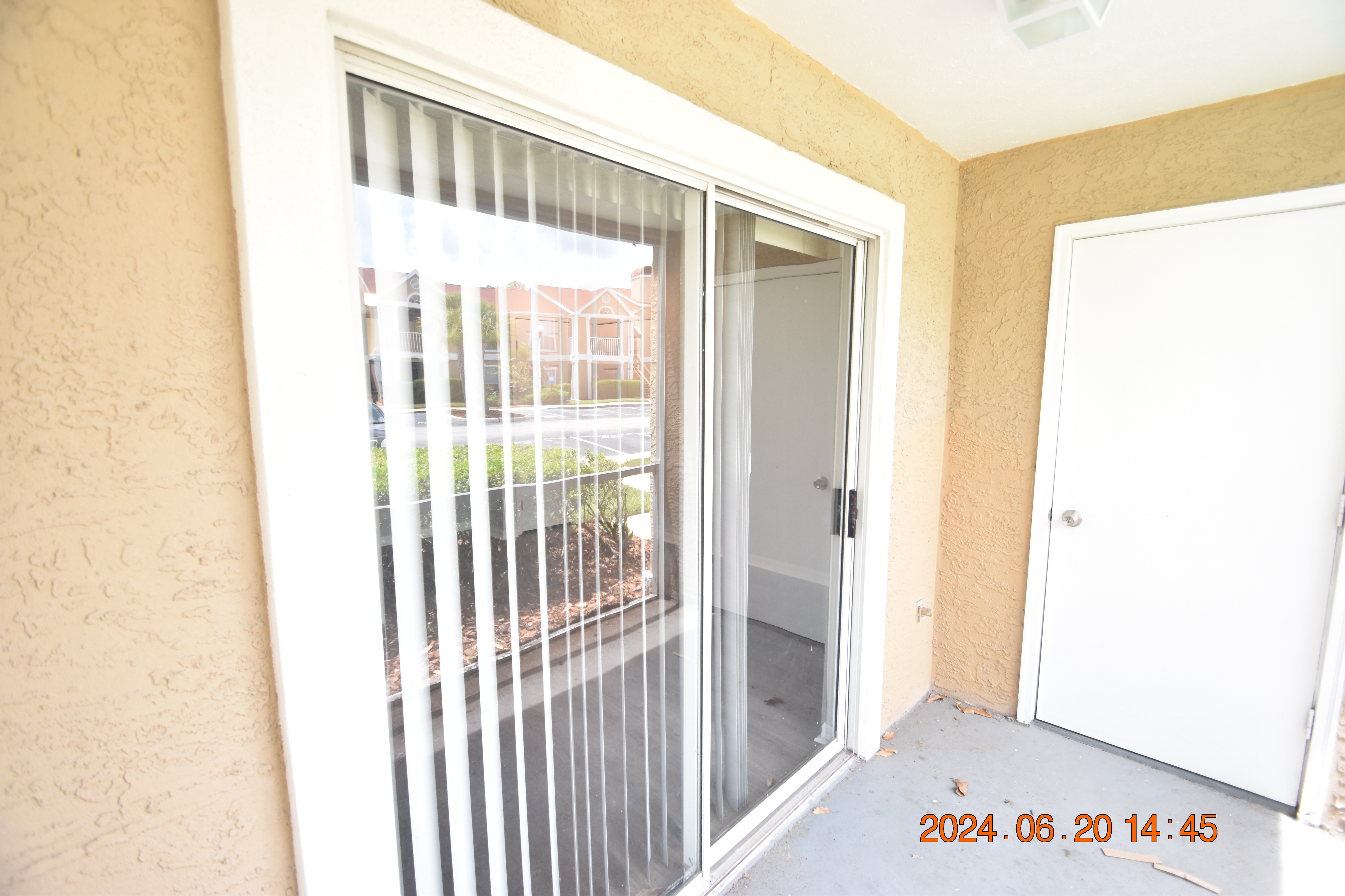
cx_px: 672
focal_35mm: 15
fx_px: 560
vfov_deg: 77.3
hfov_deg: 100.4
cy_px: 448
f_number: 4.5
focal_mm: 10
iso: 400
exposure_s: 1/80
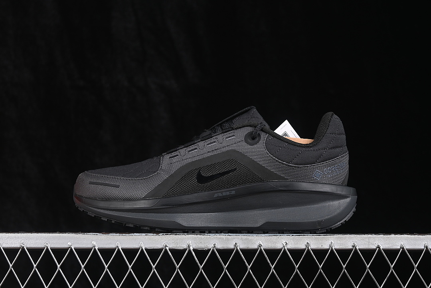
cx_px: 216
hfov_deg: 27.0
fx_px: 898
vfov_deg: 18.2
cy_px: 144
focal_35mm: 75
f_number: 6.3
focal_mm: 50
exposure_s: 1/60
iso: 160
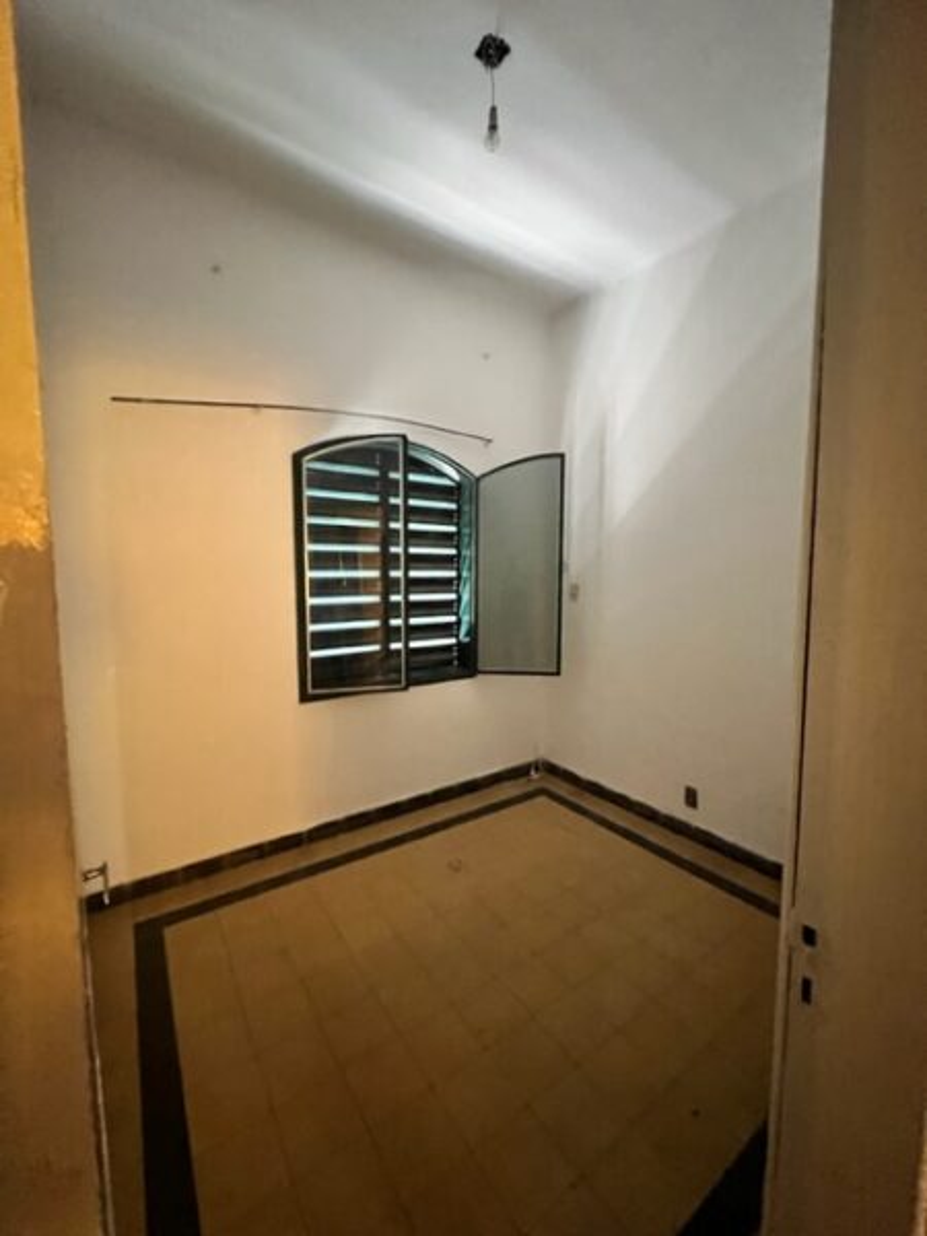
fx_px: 464
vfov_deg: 106.2
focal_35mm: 13
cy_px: 618
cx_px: 464
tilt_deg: -4.3
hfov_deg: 89.9
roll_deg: +0.3
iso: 1250
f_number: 1.8
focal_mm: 1.57
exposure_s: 1/35
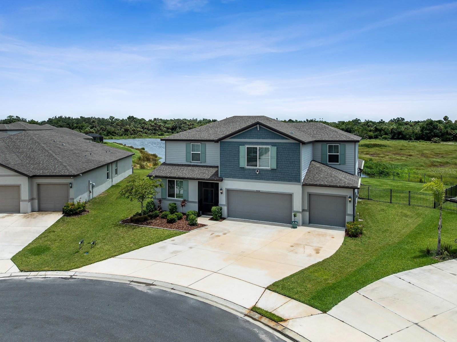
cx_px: 228
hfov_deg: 71.6
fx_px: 317
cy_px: 171
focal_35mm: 24
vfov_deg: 56.8
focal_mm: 12.29
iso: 120
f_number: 2.8
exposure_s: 1/3200
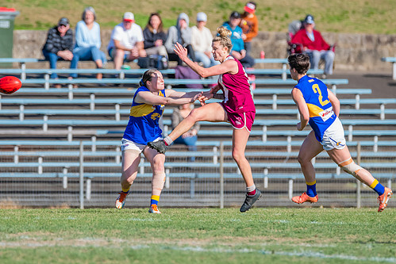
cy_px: 100
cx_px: 171
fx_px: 8307
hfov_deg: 2.7
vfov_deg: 1.8
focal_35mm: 755
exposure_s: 1/1600
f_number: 9
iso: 800
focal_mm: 460
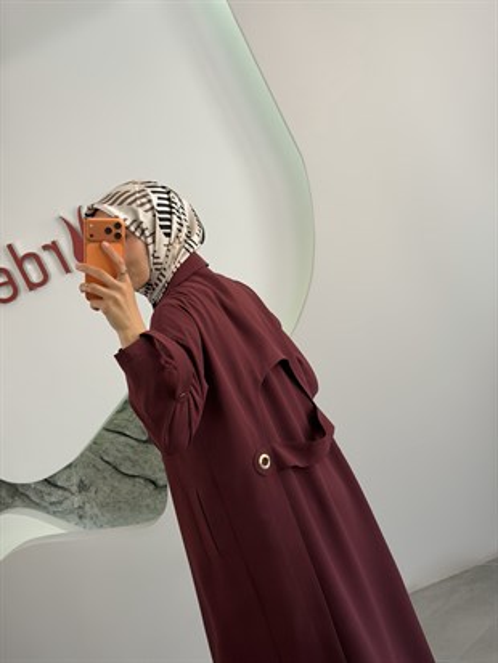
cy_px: 332
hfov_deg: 30.3
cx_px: 249
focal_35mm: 48
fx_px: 920
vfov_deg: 39.6
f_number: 1.78
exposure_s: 1/371
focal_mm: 6.76
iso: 64
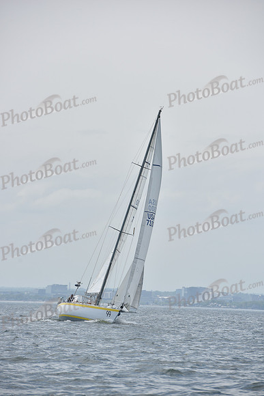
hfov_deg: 6.9
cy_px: 198
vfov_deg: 10.3
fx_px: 2199
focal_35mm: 200
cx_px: 132
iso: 200
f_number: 7.1
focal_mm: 200
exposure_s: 1/1250
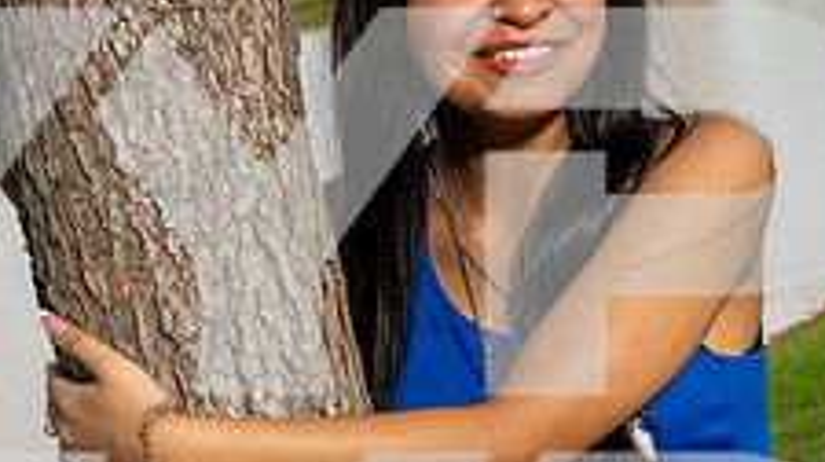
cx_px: 414
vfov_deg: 10.2
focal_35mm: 119
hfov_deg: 18.0
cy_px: 204
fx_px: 2600
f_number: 8
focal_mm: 44
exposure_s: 1/250
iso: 100
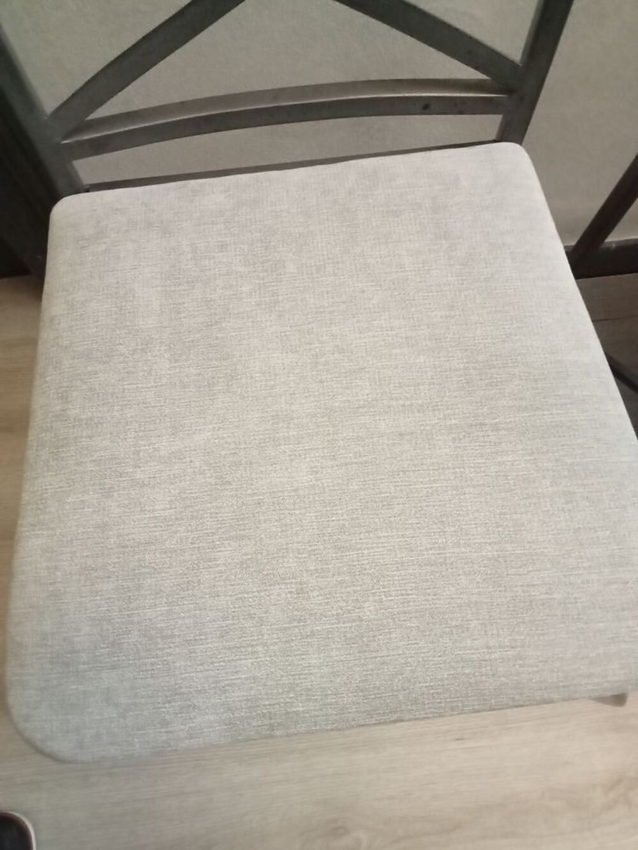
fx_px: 688
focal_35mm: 28
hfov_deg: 49.8
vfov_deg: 63.4
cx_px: 319
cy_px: 425
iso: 2458
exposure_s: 1/24
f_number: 2.2
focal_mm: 3.46
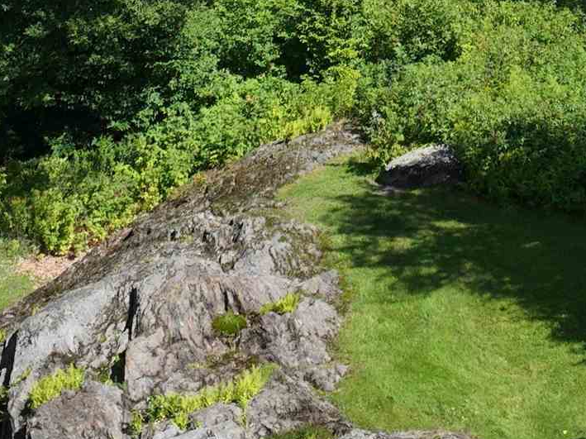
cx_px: 498
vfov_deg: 12.9
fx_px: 1760
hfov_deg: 18.7
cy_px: -360
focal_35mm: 104
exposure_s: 1/2000
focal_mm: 12.29
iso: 120
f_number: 2.8
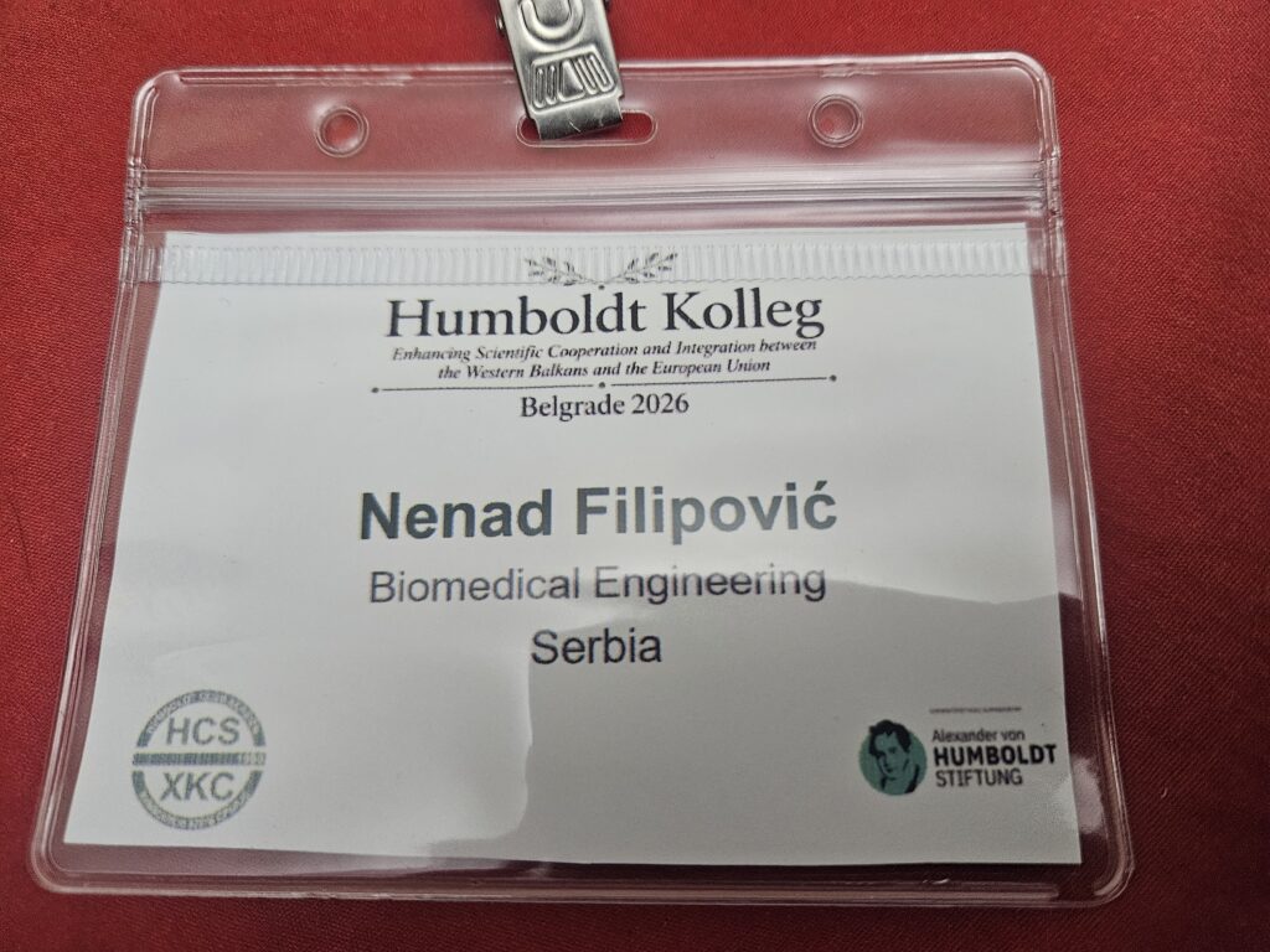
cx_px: 635
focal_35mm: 23
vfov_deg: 58.9
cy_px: 476
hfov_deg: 73.9
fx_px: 844
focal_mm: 5.4
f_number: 1.8
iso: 640
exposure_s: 1/50
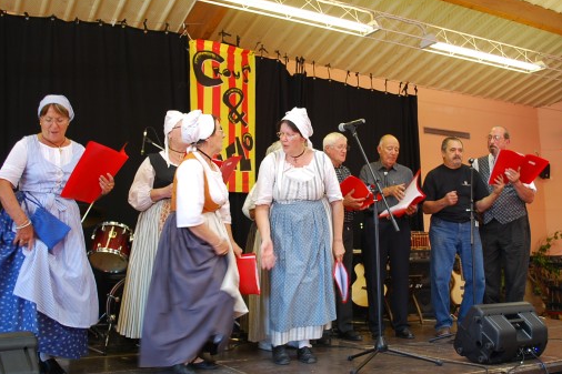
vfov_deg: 35.0
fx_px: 593
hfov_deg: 50.6
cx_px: 311
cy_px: 168
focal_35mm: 38
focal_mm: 20
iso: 320
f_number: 3.8
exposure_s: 1/30
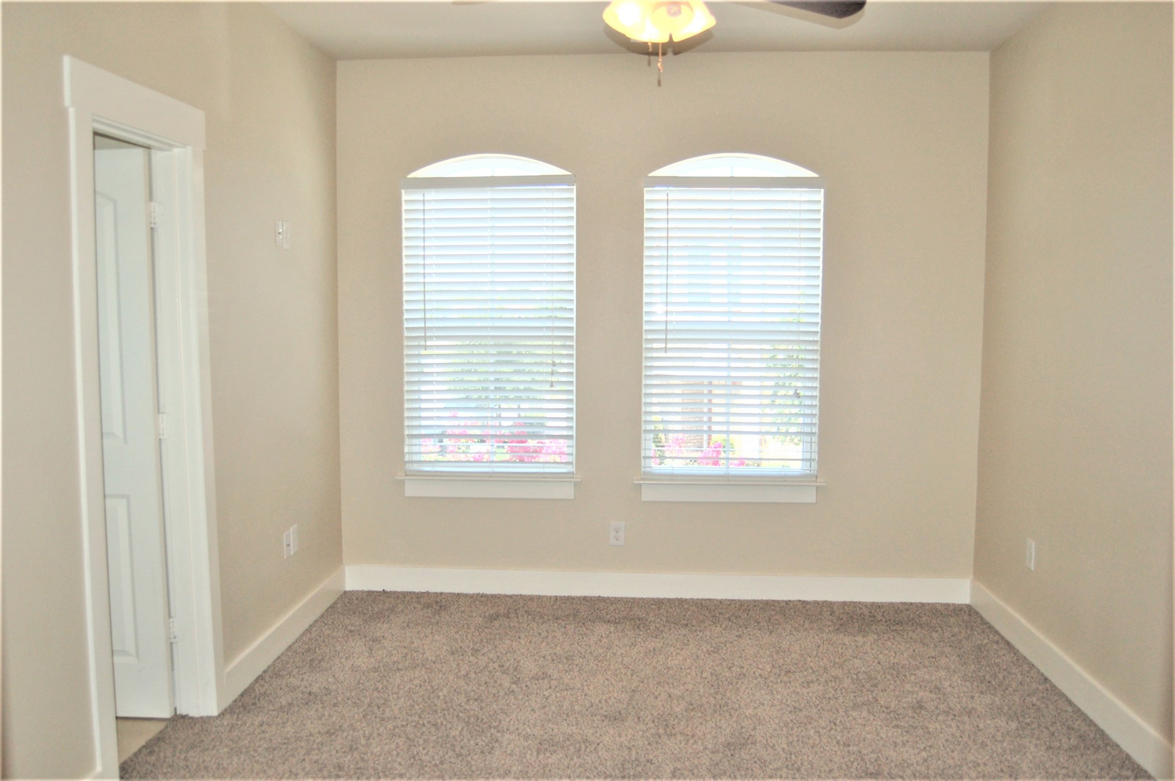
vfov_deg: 43.5
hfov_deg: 62.0
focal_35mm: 30
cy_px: 390
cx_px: 588
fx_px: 978
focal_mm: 20
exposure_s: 1/400
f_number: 3.8
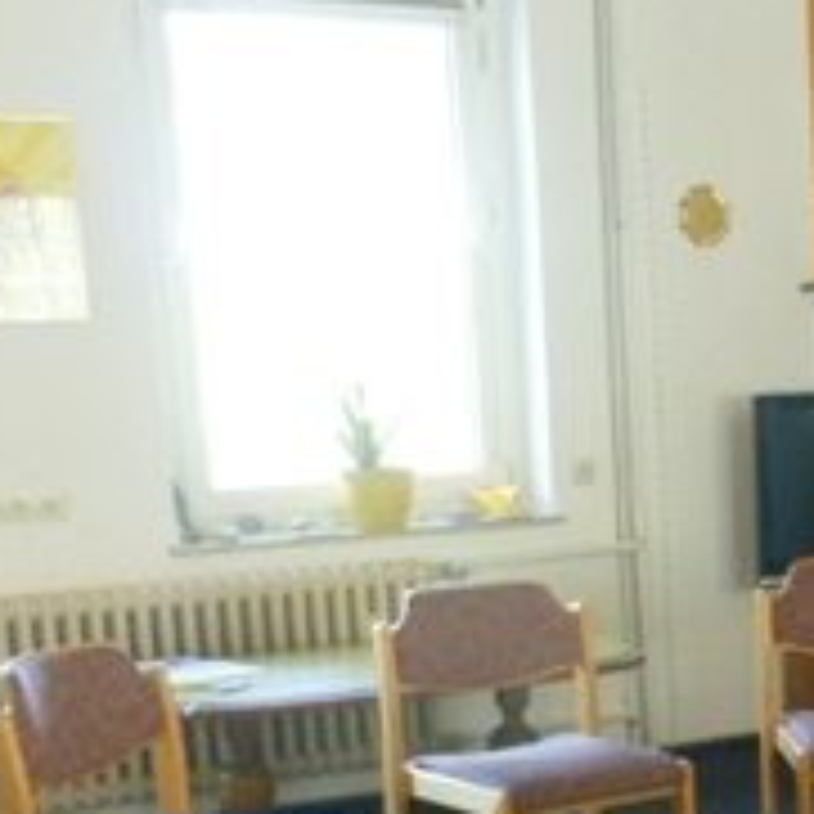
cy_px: 774
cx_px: 868
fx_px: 1995
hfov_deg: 22.0
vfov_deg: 22.4
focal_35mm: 75
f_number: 3.3
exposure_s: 1/30
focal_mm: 4.3
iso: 400
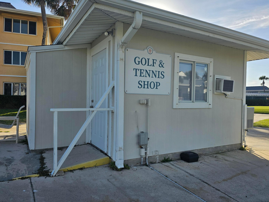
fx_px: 179
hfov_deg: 73.9
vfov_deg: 58.9
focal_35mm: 23
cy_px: 101
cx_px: 134
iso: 12
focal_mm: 6.3
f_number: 1.7
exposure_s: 1/625
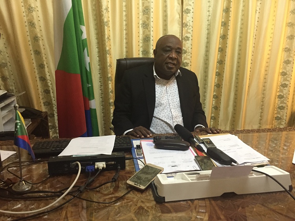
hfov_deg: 61.7
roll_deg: -0.6
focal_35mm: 29
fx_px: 247
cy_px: 110
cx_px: 148
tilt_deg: -17.2
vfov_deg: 48.2
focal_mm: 4.15
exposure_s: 1/17
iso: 250
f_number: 2.2
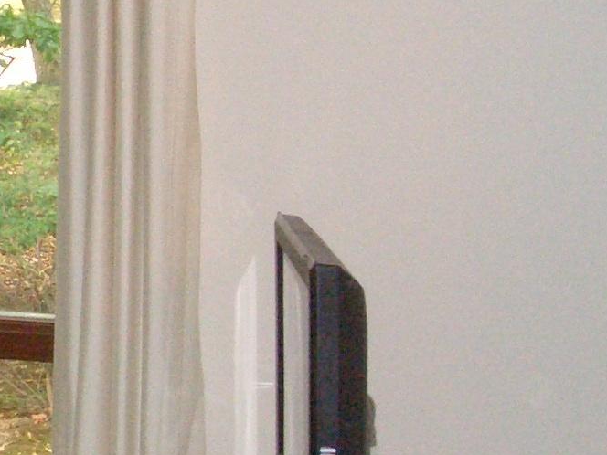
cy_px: 247
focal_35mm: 111
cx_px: -235
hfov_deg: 16.5
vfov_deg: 13.3
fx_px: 1946
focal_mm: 4.8
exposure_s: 1/40
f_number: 4
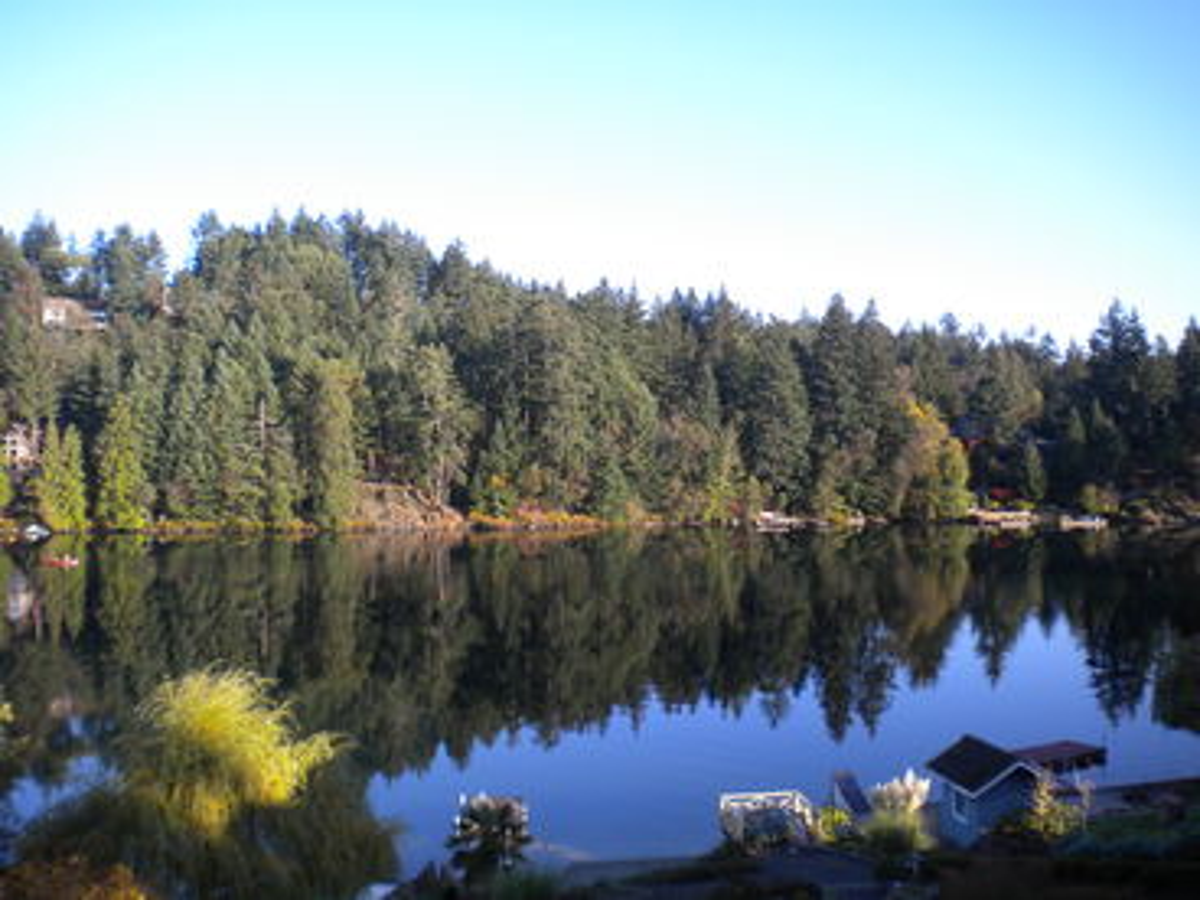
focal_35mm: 35
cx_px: 600
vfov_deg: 40.7
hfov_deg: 52.6
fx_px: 1213
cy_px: 450
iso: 80
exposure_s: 1/161
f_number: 4.6
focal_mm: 6.3
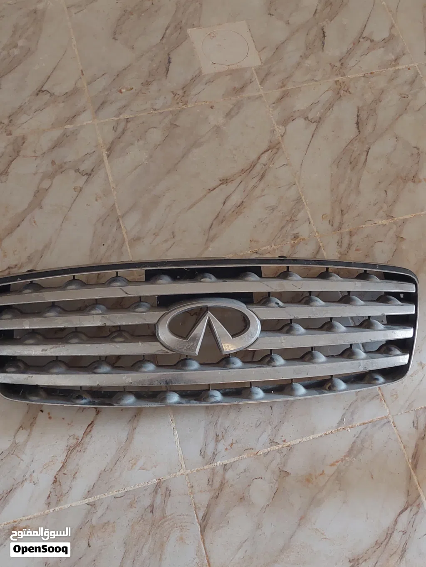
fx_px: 394
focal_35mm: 24
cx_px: 213
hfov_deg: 56.8
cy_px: 284
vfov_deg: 71.6
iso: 400
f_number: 1.8
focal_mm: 5.23
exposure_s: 1/33
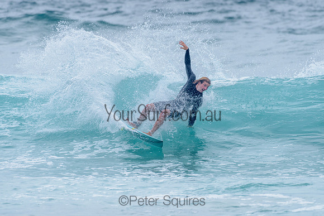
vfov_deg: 2.2
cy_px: 86
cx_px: 177
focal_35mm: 613
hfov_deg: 3.4
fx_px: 5516
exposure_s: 1/2000
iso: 180
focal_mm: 500
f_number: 5.6
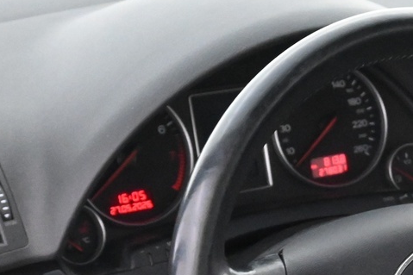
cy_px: 346
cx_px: 440
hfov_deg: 17.0
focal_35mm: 117
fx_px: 1338
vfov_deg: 11.5
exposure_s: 1/40
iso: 5600
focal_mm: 23
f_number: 4.2
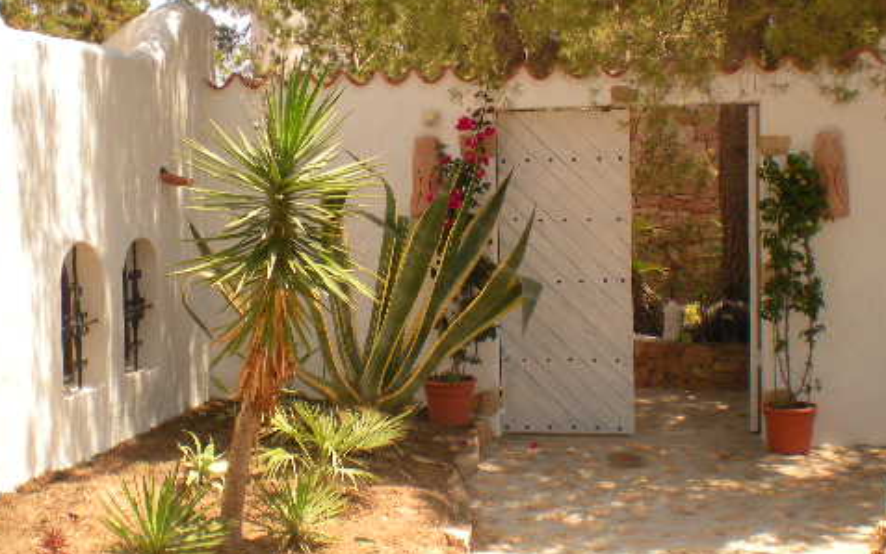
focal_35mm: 54
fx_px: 1304
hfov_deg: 37.5
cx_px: 448
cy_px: 208
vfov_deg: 23.9
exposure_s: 1/270
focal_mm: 6.3
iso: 89
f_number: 4.6
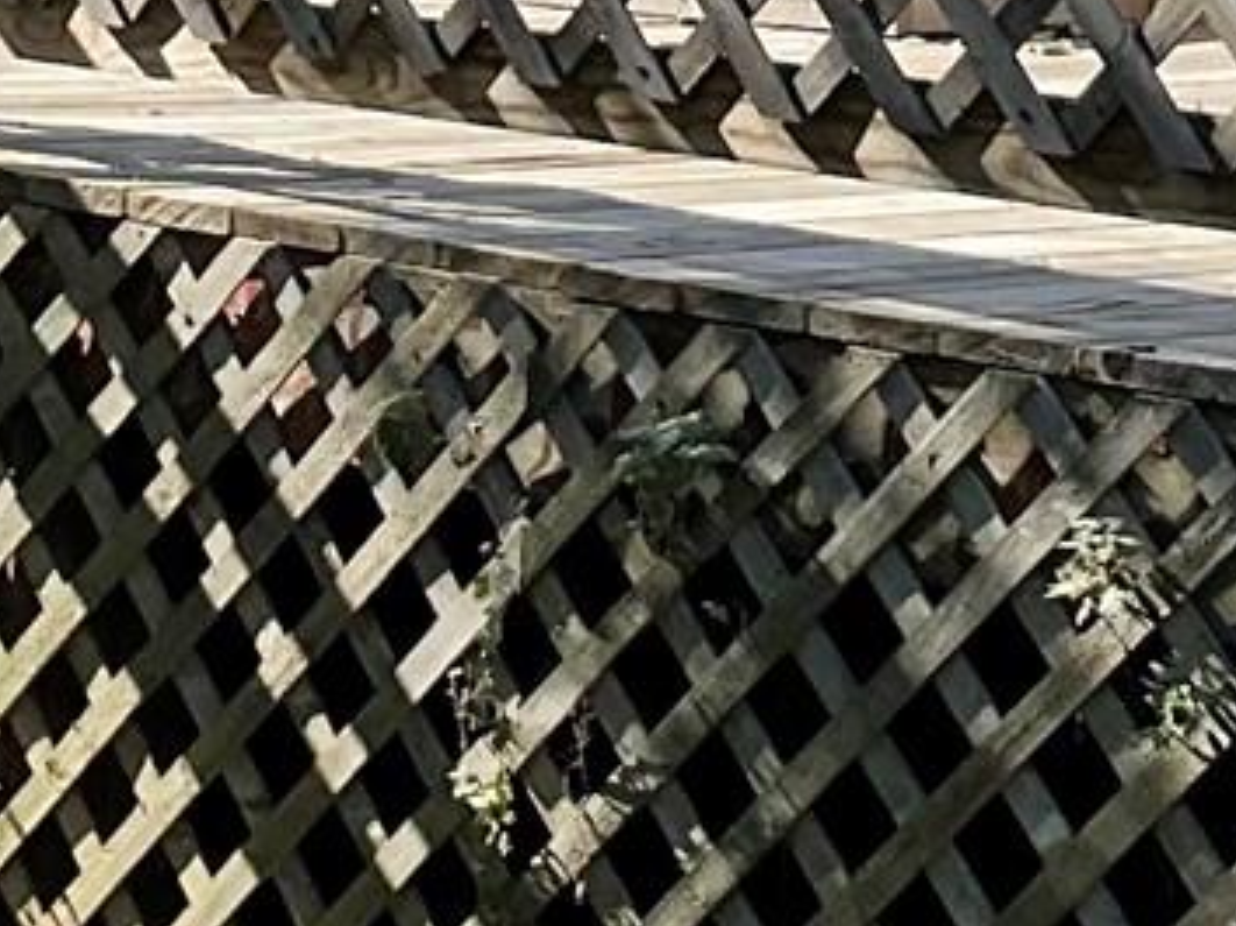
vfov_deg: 8.6
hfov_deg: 11.8
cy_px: -521
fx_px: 5995
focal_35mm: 168
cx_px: 478
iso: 16
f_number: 1.8
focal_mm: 3
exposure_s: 1/683
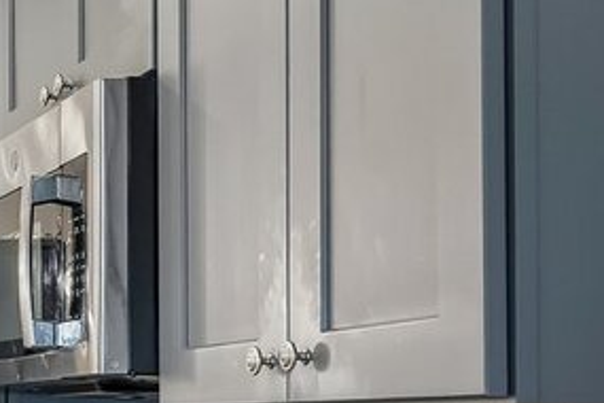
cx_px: -487
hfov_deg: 17.9
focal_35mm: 91
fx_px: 1527
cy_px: 462
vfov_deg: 14.6
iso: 800
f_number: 8
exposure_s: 1/15
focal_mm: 16
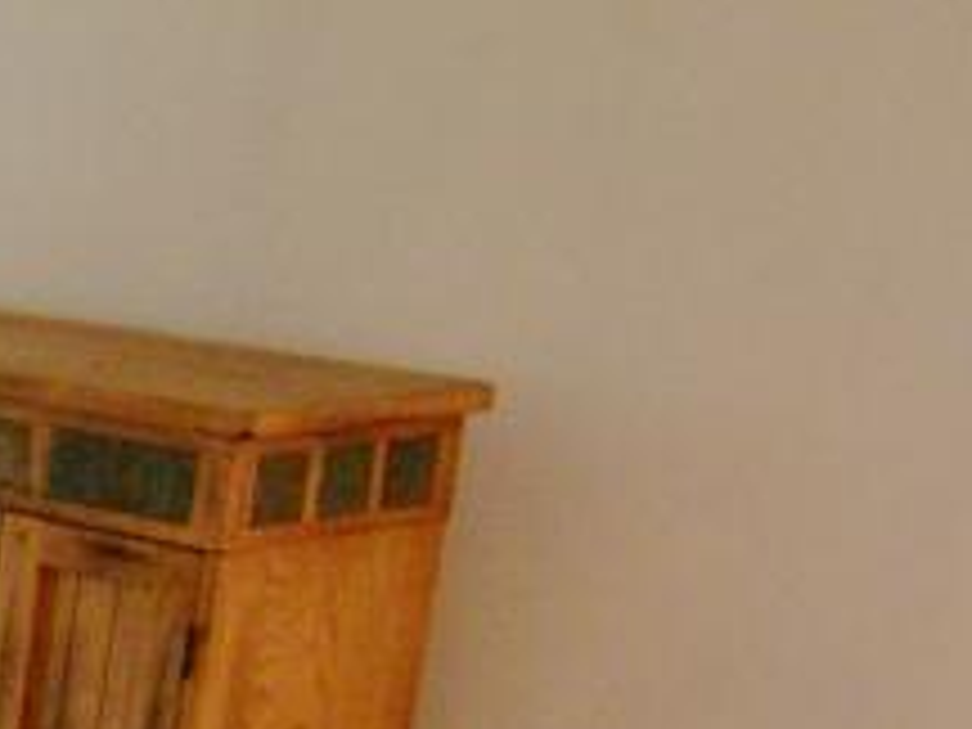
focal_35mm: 114
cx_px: -1246
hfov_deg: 13.4
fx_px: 3201
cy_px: 896
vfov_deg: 12.7
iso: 80
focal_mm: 5
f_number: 2.8
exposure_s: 1/30
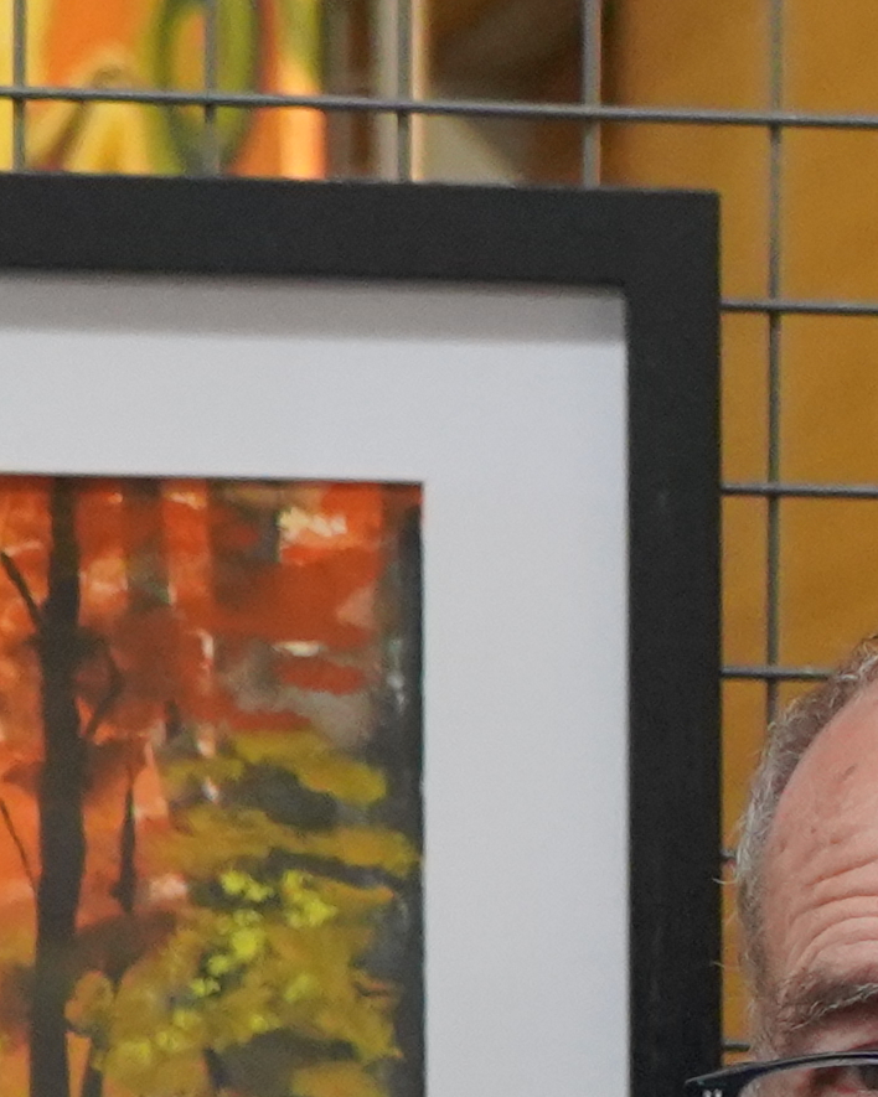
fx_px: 8478
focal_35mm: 261
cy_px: 1937
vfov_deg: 7.2
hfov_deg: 5.9
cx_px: 1287
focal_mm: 41
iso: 5000
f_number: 4.5
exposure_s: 1/160
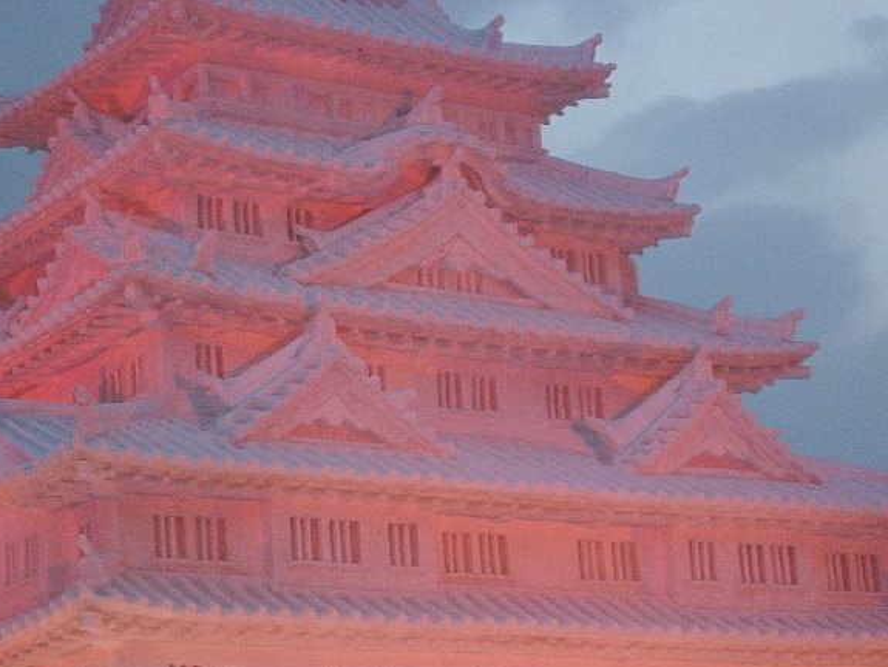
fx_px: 3055
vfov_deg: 12.5
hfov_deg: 16.5
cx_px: 445
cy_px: 369
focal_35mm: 119
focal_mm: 17.4
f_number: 4.8
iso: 200
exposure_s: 1/60
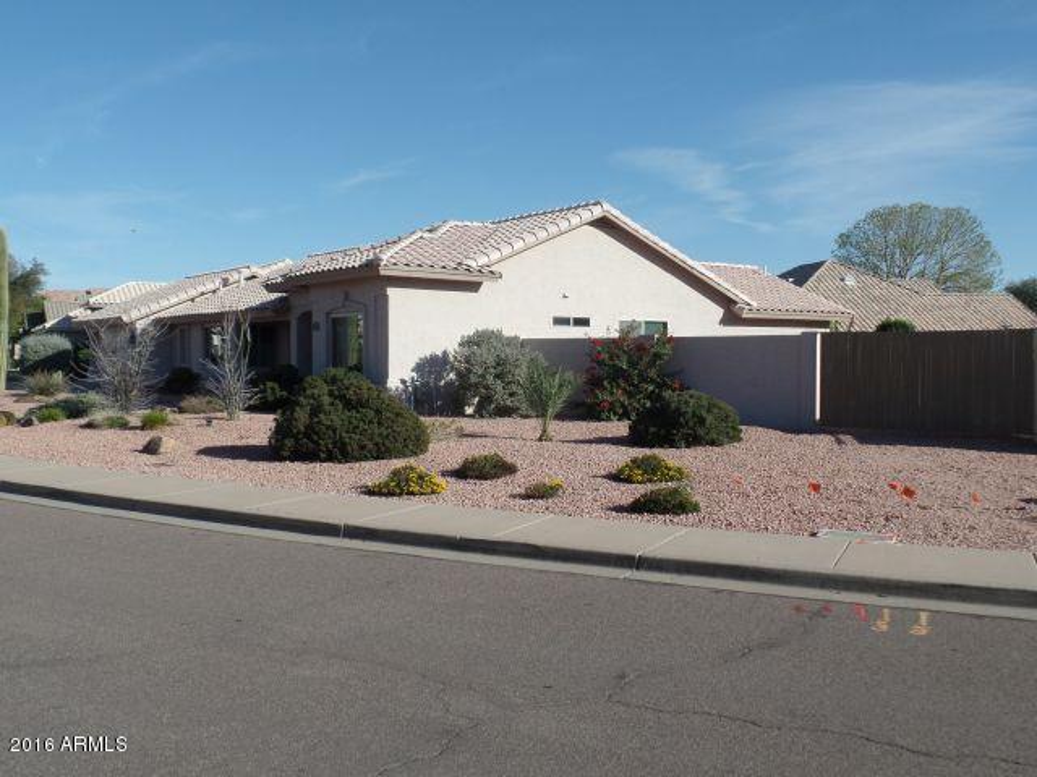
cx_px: 518
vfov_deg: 40.7
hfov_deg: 52.6
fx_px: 1049
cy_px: 388
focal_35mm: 35
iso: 80
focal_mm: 6.2
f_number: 3.4
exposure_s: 1/1000
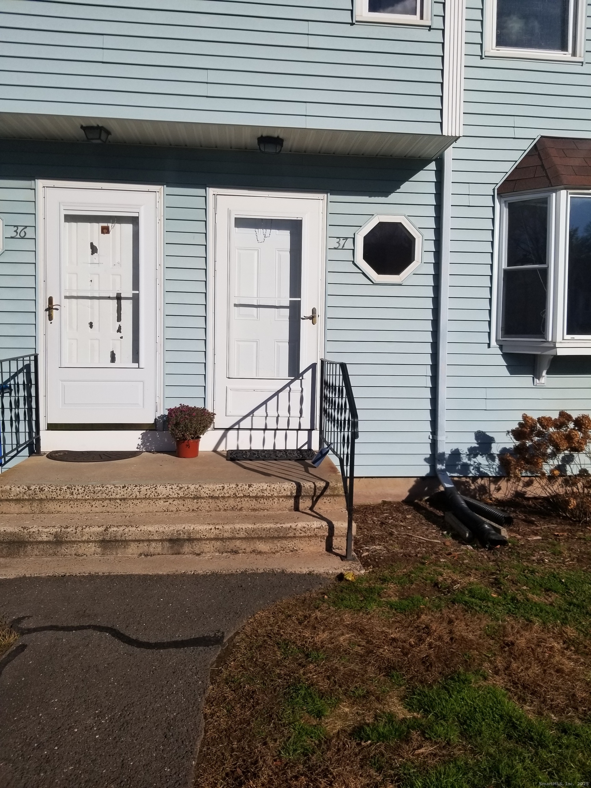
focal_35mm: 26
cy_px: 394
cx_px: 296
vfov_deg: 67.3
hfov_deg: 53.1
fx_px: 592
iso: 50
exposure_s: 1/5936
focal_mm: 4.25
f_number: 1.7
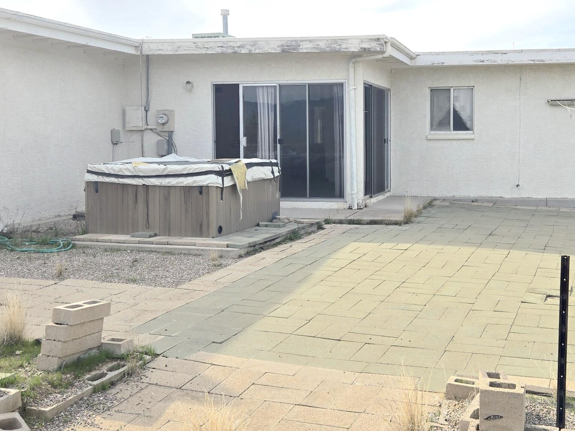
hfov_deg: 41.7
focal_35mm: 45
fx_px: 748
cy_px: 184
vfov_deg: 32.1
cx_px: 365
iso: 25
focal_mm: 5.4
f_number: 1.8
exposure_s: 1/2384
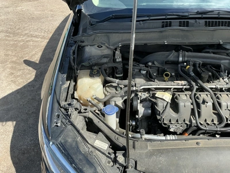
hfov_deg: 63.4
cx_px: 115
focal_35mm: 28
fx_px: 186
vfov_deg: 49.7
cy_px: 86
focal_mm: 3
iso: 25
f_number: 1.8
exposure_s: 1/562
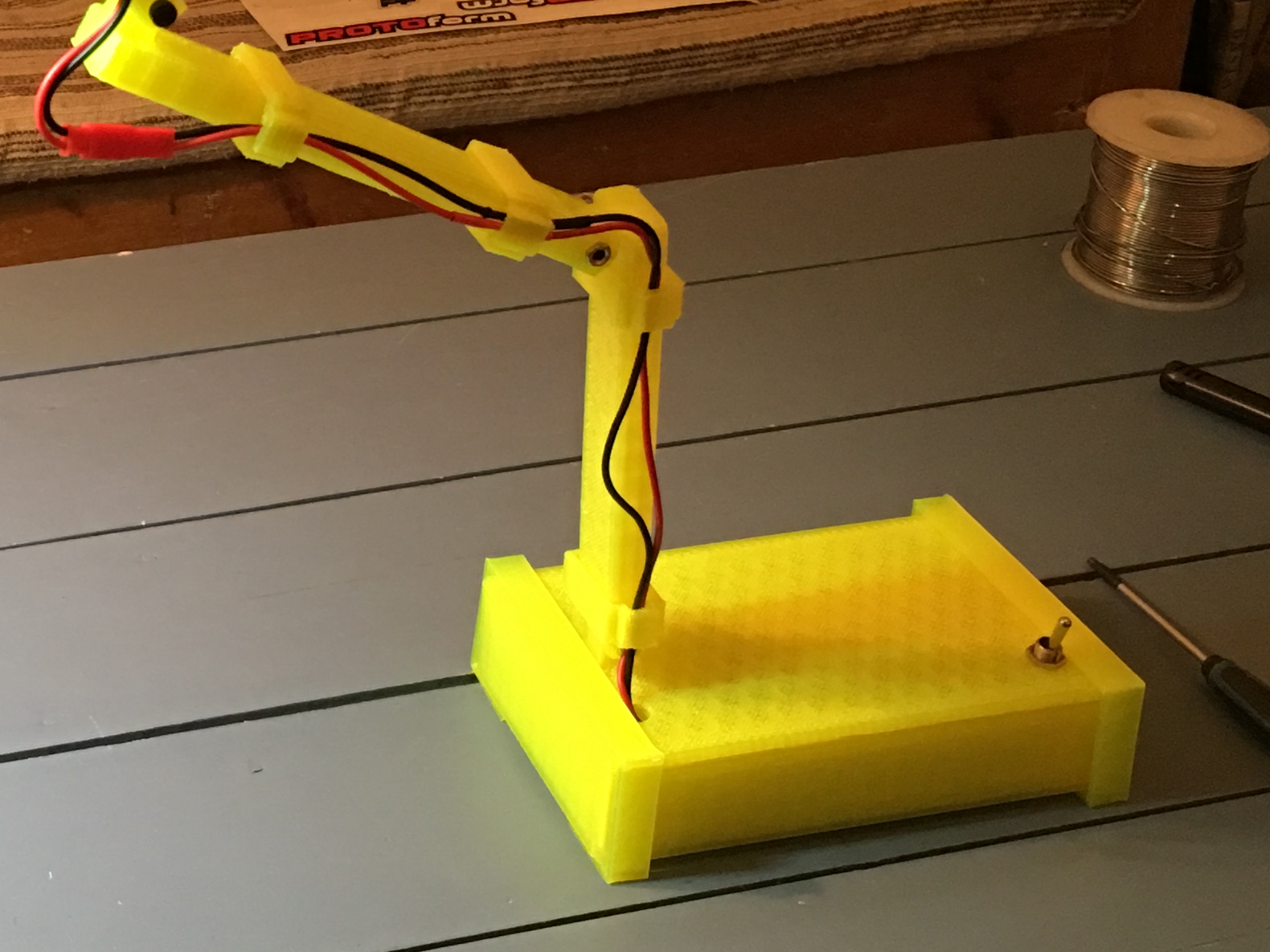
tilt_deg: -25.0
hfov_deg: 25.1
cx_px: 14
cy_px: 121
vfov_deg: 19.6
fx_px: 2715
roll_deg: +0.8
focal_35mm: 74
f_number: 2.2
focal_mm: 4.15
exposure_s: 1/17
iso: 125
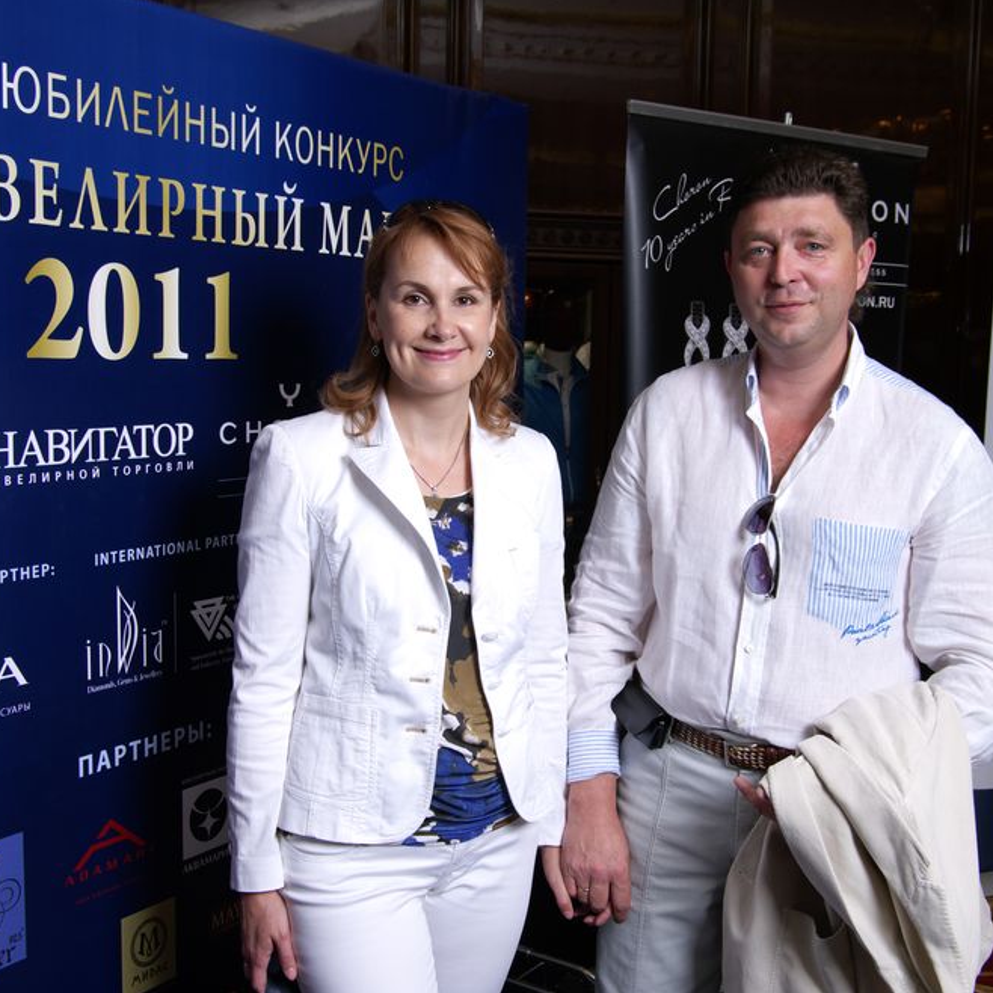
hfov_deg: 41.2
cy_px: 495
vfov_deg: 41.3
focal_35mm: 41
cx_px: 516
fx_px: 1319
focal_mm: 21
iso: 200
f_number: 8
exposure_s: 1/60
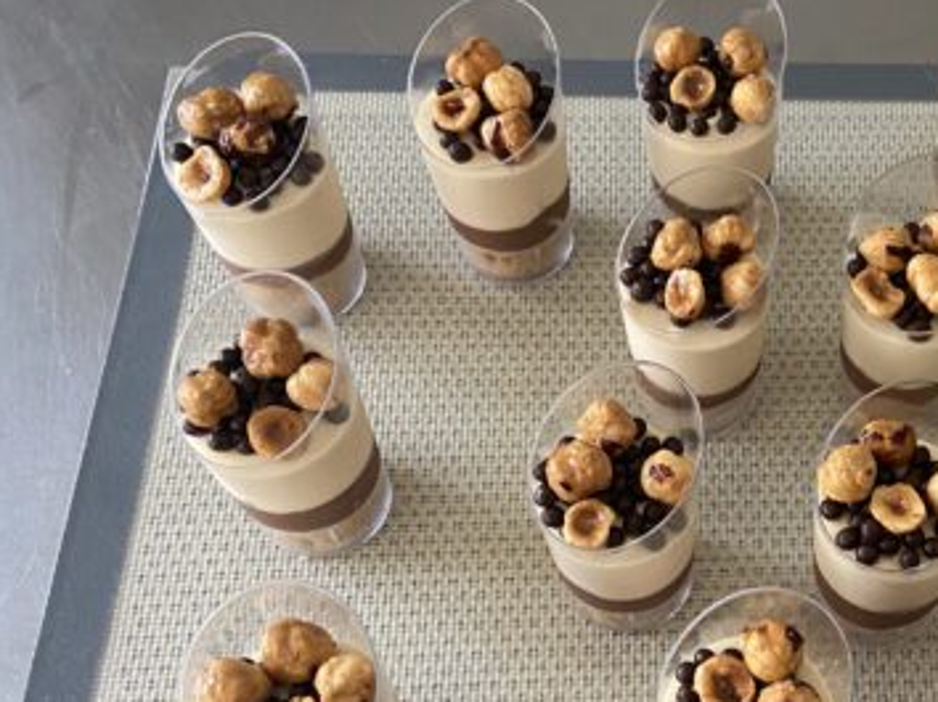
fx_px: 1327
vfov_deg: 29.5
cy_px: 445
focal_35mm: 49
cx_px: 833
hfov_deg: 36.6
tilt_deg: -62.8
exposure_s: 1/60
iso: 400
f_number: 1.8
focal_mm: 4.25
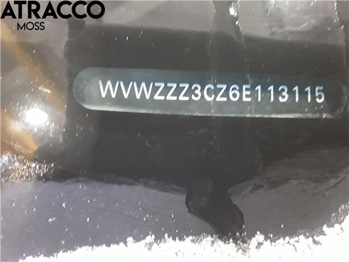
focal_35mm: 28
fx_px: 282
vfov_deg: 49.7
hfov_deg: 63.4
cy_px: 131
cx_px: 174
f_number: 1.9
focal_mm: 2.91
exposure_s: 1/10
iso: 800
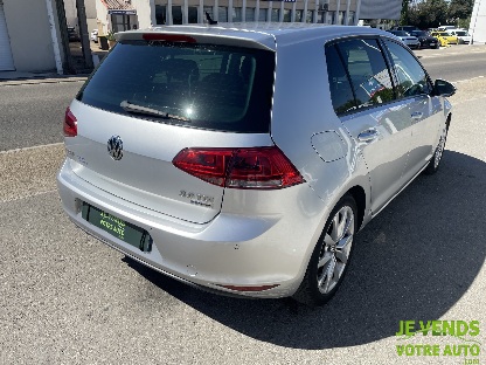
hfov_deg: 67.3
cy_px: 182
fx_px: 365
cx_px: 243
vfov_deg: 53.1
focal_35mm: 26
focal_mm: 4.2
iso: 32
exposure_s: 1/4000
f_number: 1.6
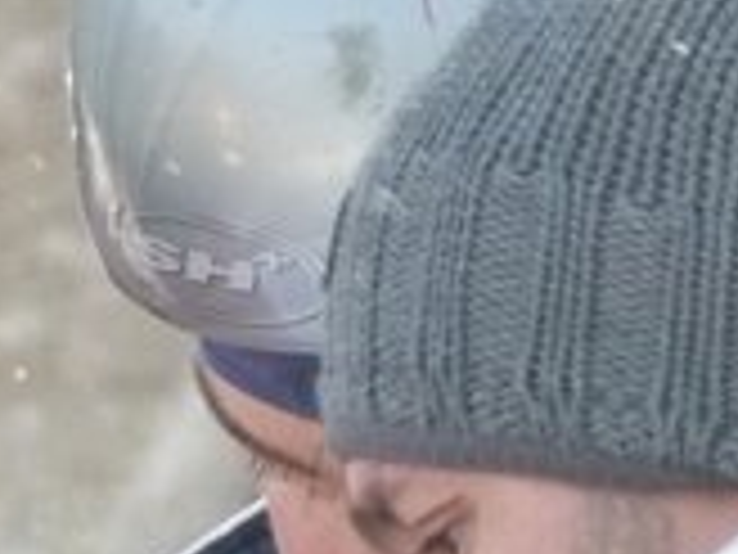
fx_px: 30956
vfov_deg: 1.0
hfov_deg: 1.4
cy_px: 842
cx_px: -684
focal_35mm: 1452
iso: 400
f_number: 4
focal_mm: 53.5
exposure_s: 1/320
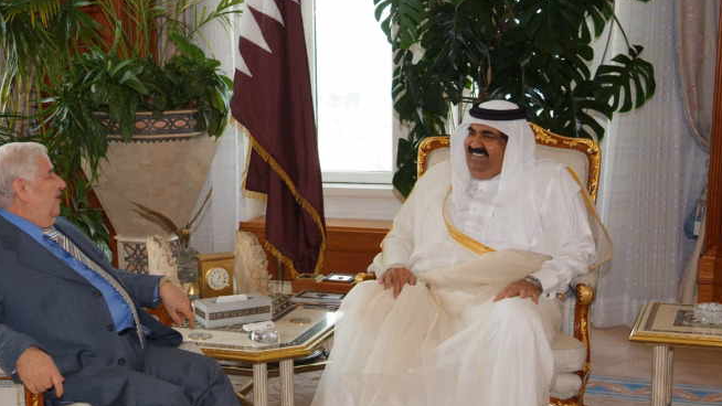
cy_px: 269
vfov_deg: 20.3
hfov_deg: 35.4
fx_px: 1130
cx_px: 312
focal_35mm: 59
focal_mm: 32
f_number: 4.8
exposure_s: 1/60
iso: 200
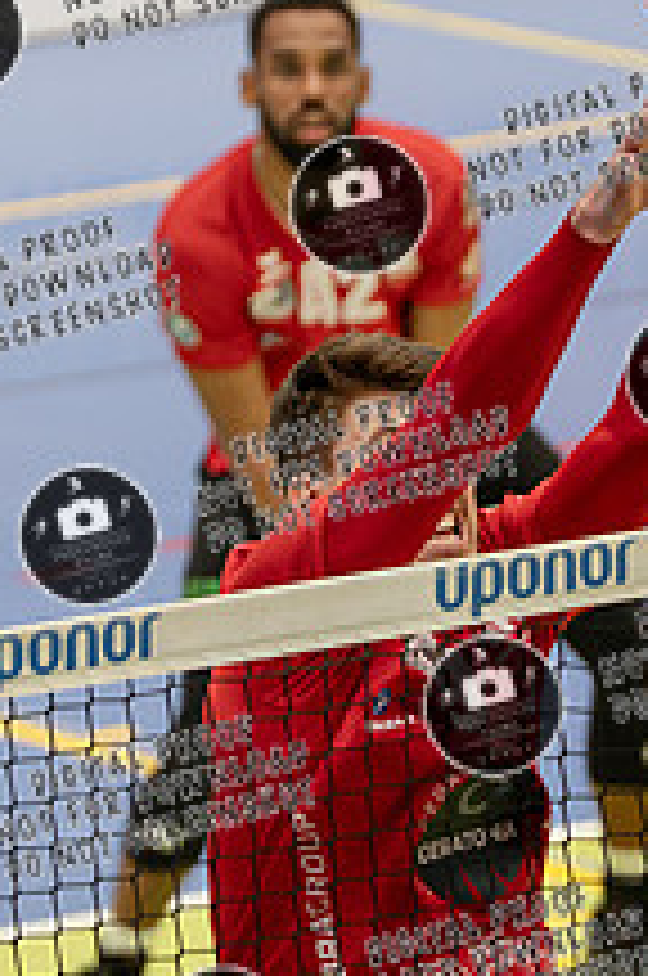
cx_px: 660
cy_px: 53
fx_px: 23726
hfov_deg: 1.6
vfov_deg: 2.4
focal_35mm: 876
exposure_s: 1/1250
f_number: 3.5
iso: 2200
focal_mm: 200
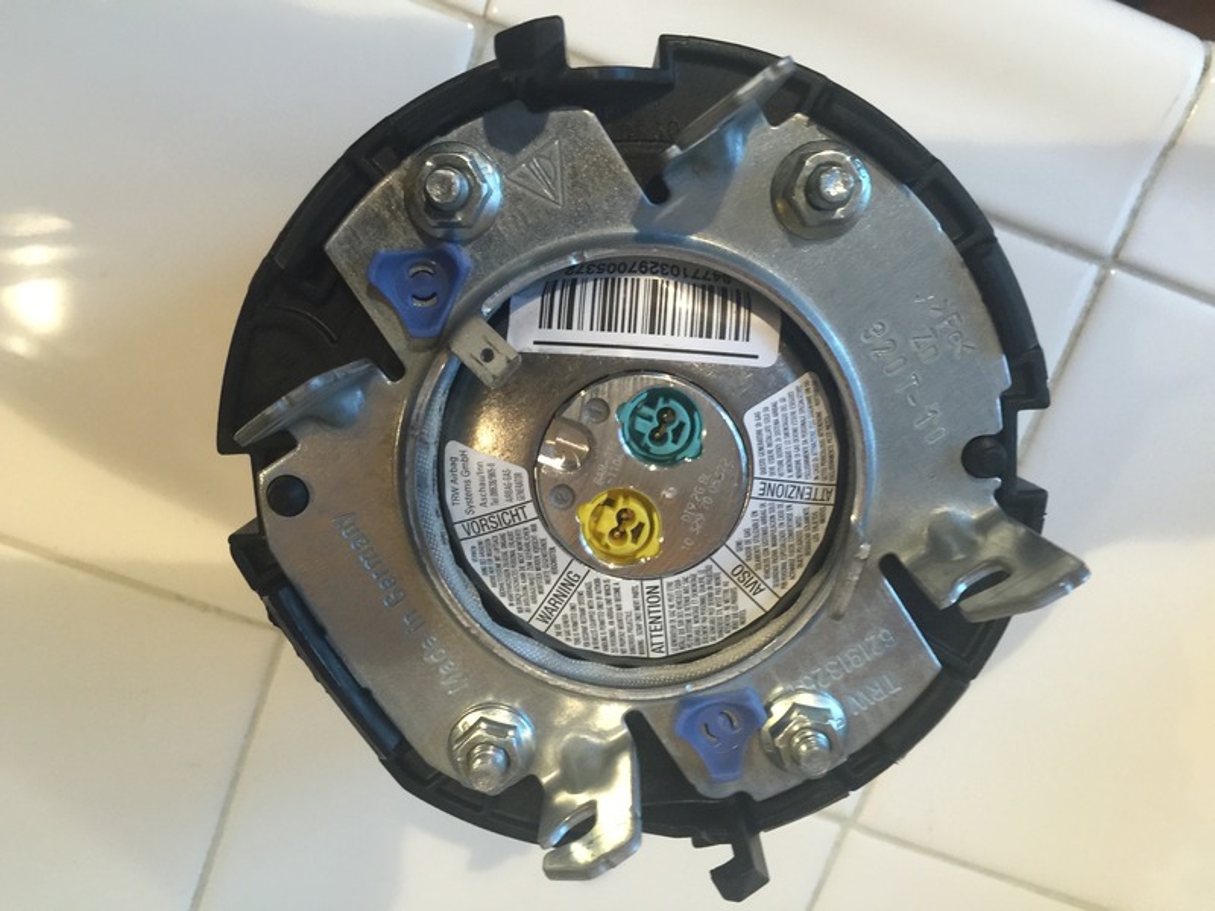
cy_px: 456
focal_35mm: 29
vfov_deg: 48.2
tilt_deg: -76.6
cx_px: 608
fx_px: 1018
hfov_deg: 61.7
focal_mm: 4.15
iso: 80
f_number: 2.2
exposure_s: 1/15
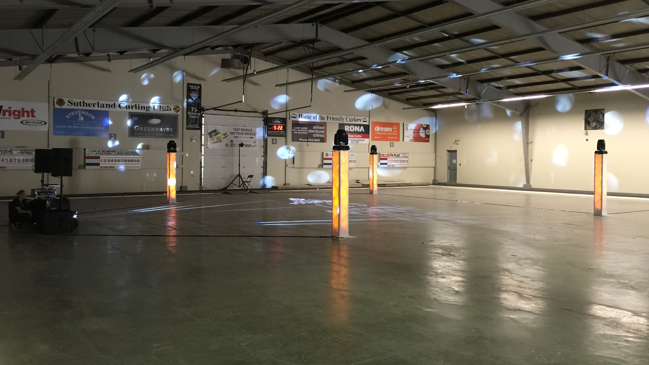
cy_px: 170
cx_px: 323
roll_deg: -0.9
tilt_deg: -1.6
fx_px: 551
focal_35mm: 32
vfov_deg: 36.7
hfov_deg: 61.0
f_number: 2.2
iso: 125
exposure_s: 1/10
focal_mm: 4.15
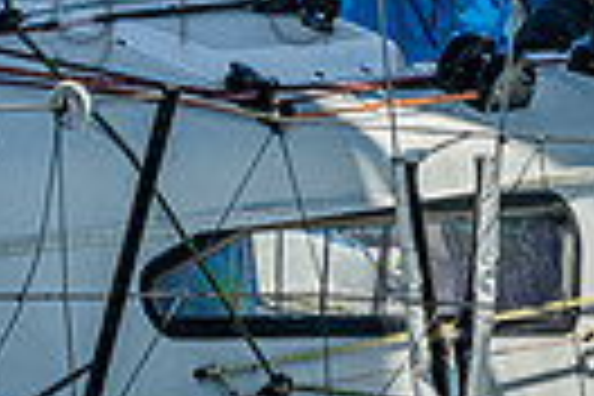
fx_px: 19864
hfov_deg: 1.7
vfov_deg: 1.1
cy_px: -326
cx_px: 555
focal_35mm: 1204
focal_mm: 250
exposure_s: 1/800
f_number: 5.6
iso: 320
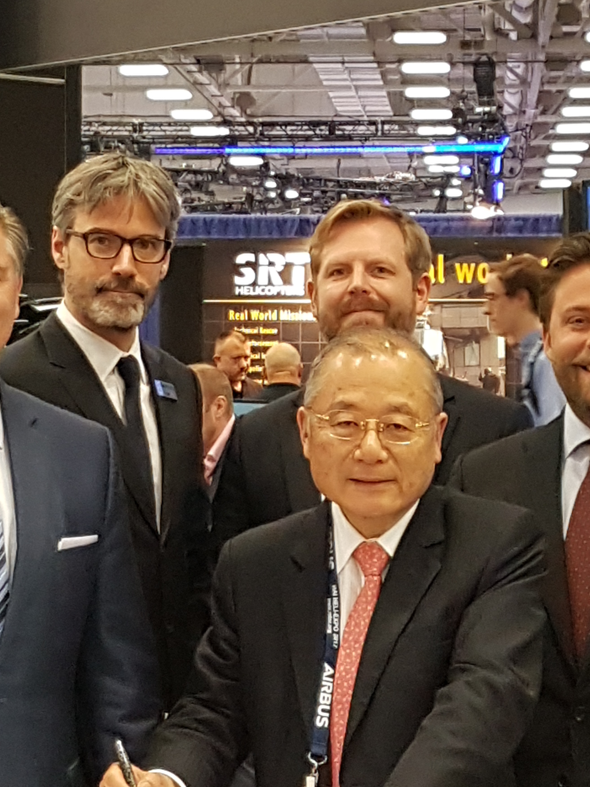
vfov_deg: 31.9
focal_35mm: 60
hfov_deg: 24.4
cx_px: 331
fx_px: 1364
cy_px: 251
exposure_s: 1/60
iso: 200
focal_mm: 4.2
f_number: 1.7
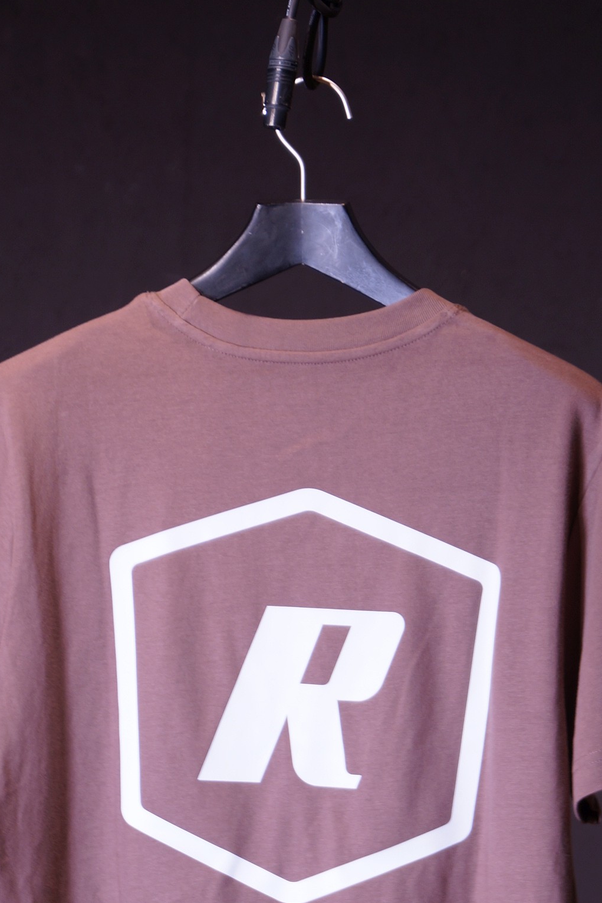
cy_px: 708
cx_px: 288
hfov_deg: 6.8
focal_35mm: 201
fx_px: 5040
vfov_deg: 10.2
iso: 100
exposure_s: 1/8
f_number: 5
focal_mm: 75
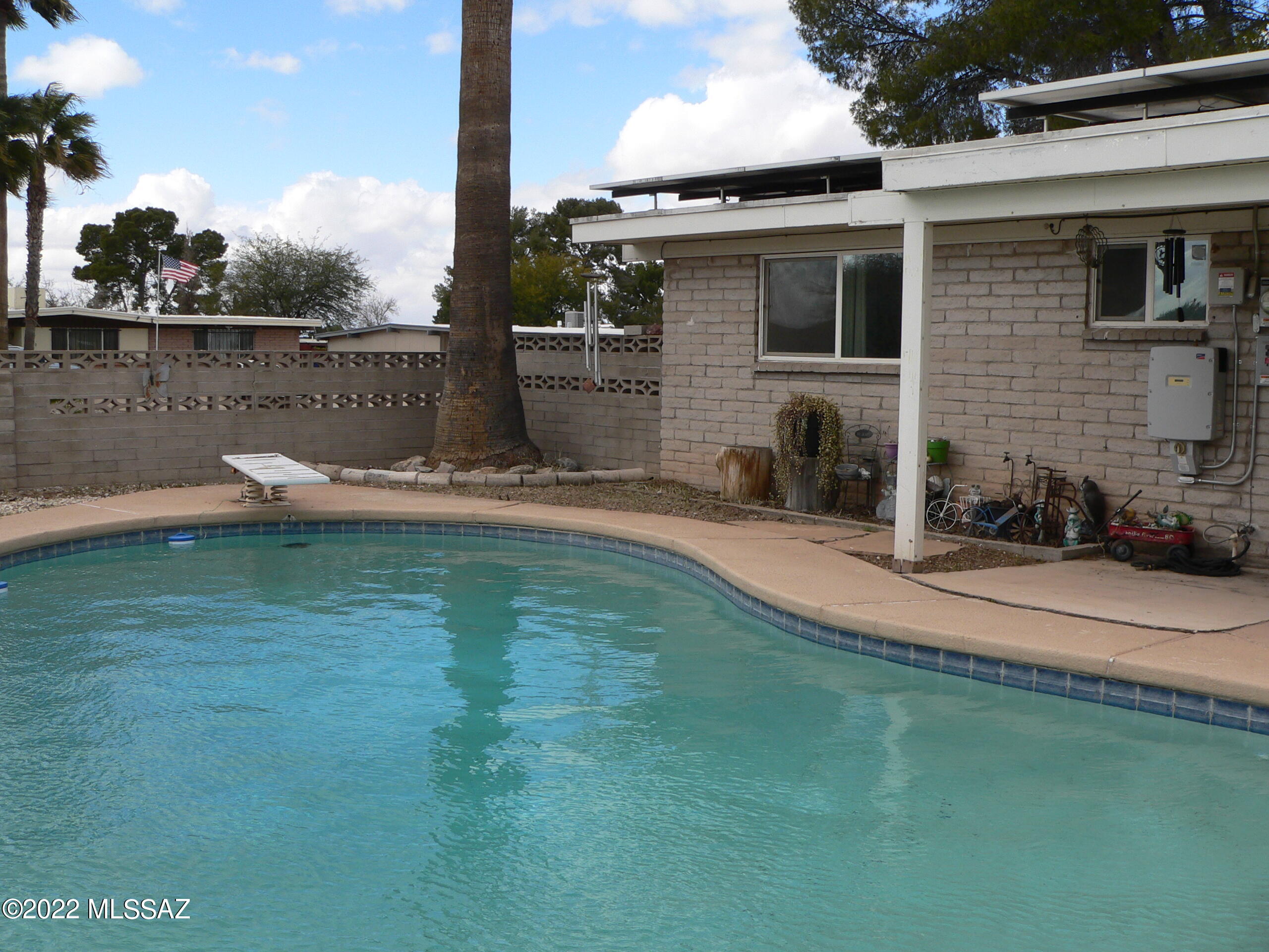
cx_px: 634
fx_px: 1320
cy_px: 476
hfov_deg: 51.4
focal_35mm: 36
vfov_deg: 39.7
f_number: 4
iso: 80
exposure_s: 1/500
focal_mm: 6
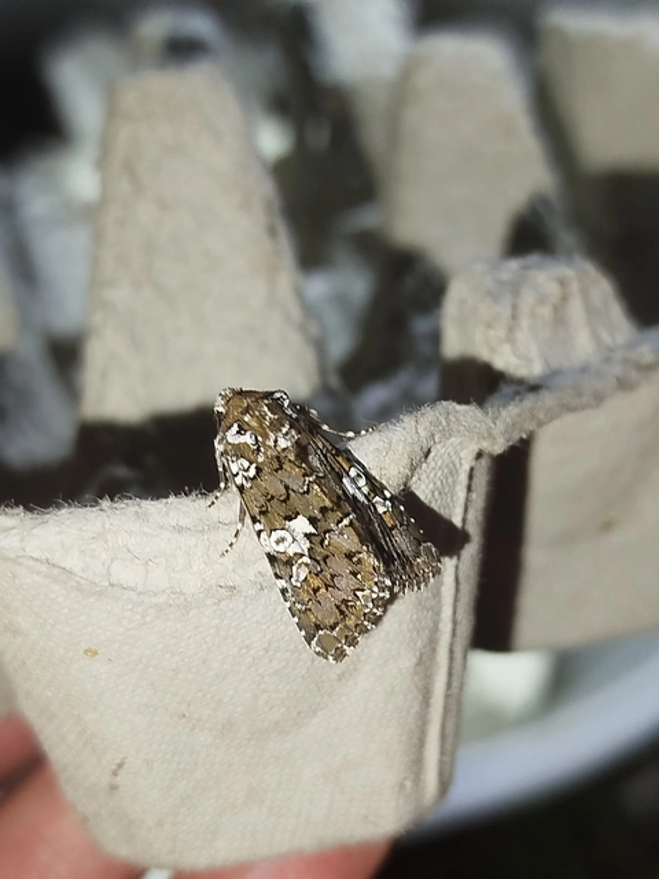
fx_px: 1447
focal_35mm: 57
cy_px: 440
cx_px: 330
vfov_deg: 33.8
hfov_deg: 25.7
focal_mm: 5.31
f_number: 1.7
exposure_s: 1/50
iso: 160
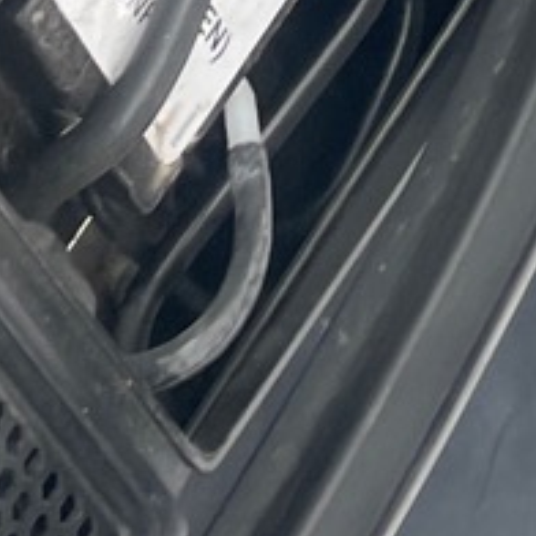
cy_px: -1772
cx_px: 156
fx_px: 3696
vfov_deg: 6.4
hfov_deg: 8.3
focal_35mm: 211
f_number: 1.6
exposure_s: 1/299
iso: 32
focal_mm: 4.2
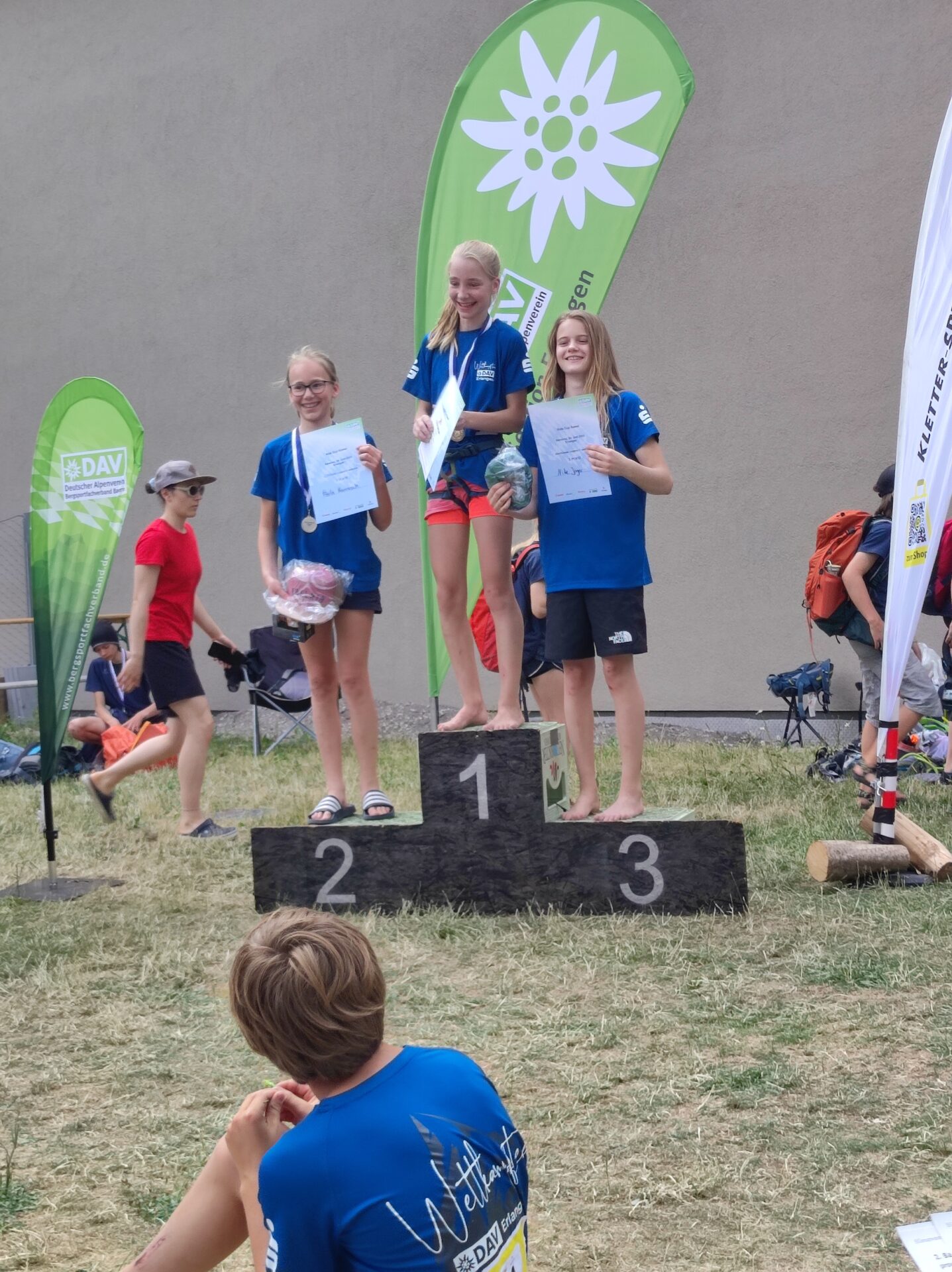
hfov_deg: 54.8
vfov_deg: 69.4
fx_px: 918
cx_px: 476
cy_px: 636
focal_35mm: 25
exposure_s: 1/140
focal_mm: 4.7
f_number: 1.79
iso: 50
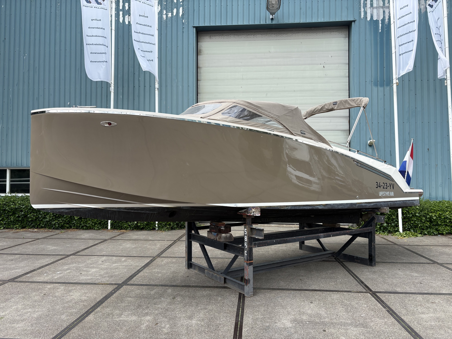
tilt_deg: +2.6
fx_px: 339
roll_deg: +0.8
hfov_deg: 67.3
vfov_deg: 53.1
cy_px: 170
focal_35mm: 26
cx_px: 226
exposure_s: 1/1048
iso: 50
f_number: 1.6
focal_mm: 5.96
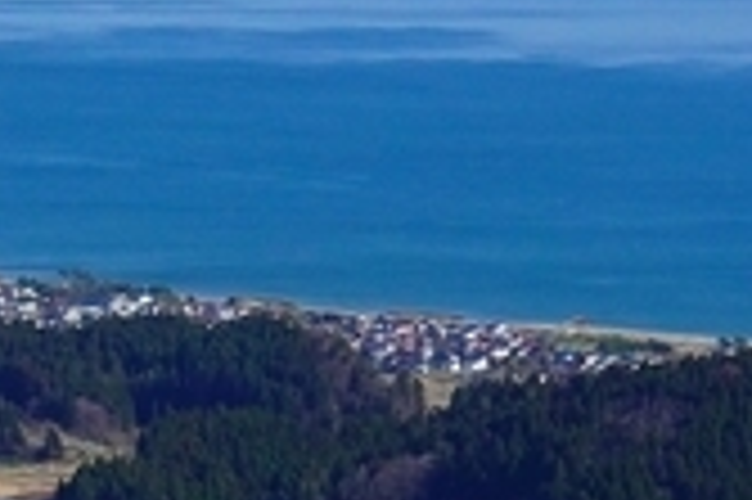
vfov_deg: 7.0
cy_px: 534
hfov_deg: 9.8
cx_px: -689
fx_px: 4090
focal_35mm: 196
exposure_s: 1/800
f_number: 8
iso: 640
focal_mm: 41
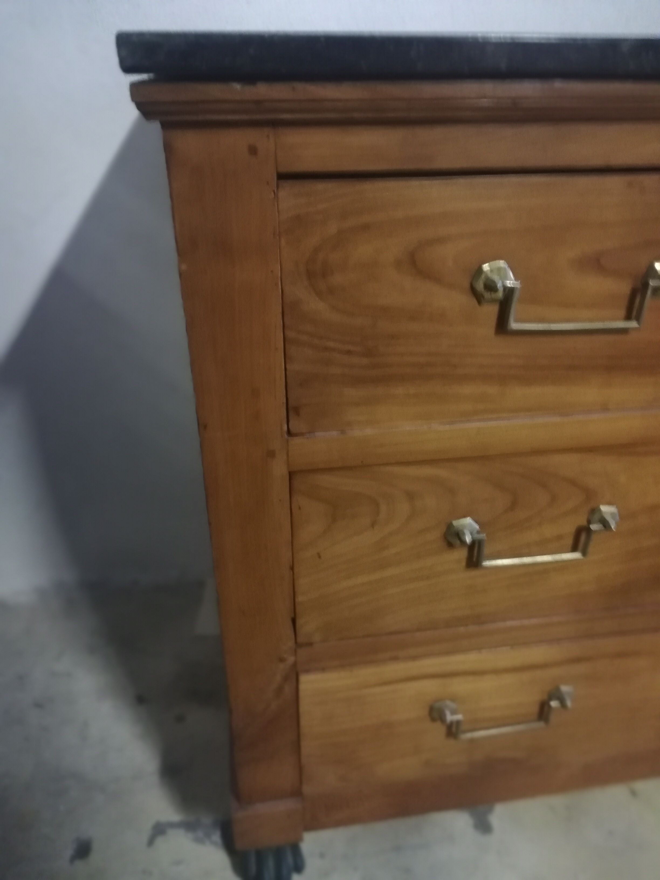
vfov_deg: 67.3
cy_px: 440
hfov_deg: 53.1
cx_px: 330
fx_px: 661
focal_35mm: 26
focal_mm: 3.81
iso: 1600
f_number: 4
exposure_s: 1/16.7
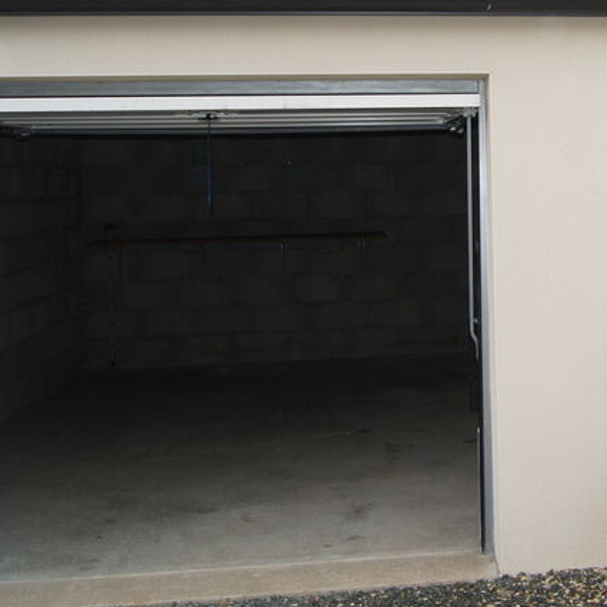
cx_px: 596
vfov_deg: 31.2
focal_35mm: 54
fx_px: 1071
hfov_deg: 29.7
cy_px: 163
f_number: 4.5
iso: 200
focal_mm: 18
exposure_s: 1/160
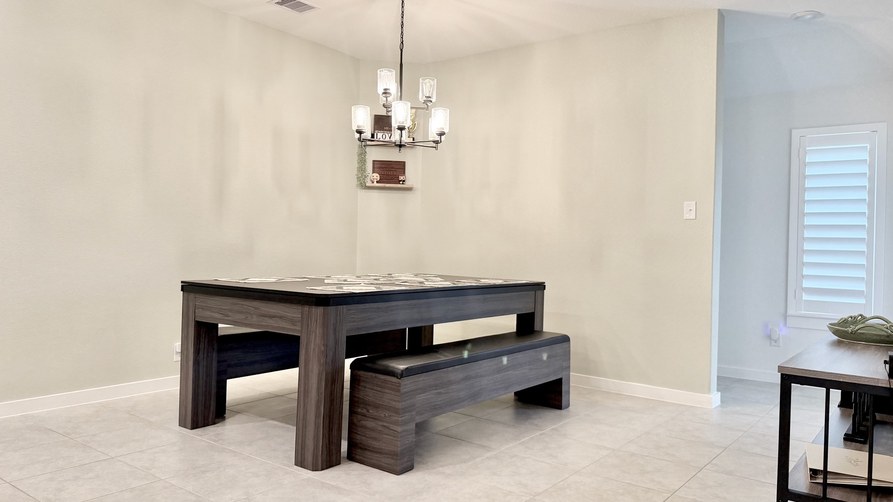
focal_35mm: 27
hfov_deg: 69.8
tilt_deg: -0.7
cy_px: 240
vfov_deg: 42.9
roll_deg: -1.0
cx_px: 453
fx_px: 639
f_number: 1.78
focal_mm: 6.76
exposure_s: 1/120
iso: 200
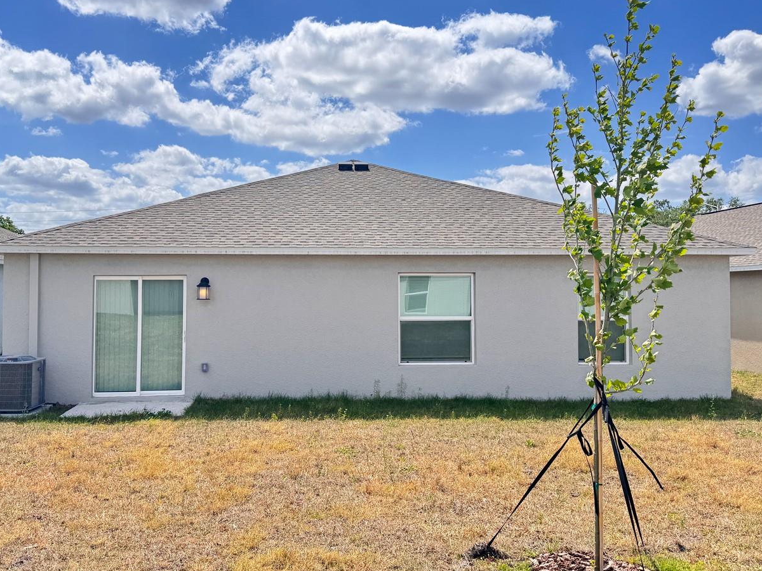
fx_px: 704
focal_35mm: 32
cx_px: 352
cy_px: 265
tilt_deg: +1.6
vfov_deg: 44.1
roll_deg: -0.8
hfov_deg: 56.8
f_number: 1.78
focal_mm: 6.76
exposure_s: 1/1980
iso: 80
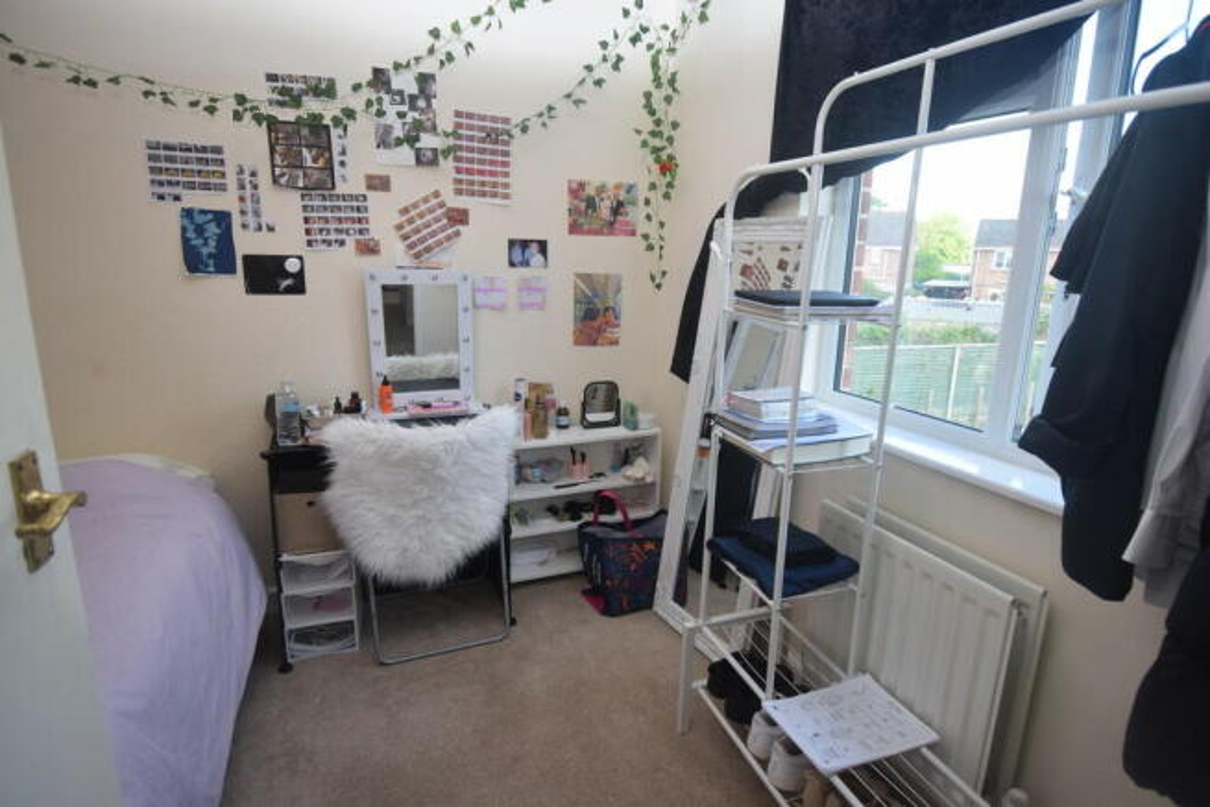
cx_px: 605
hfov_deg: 85.4
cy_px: 404
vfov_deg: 63.2
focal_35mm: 20
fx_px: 656
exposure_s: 1/125
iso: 400
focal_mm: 13
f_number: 5.6
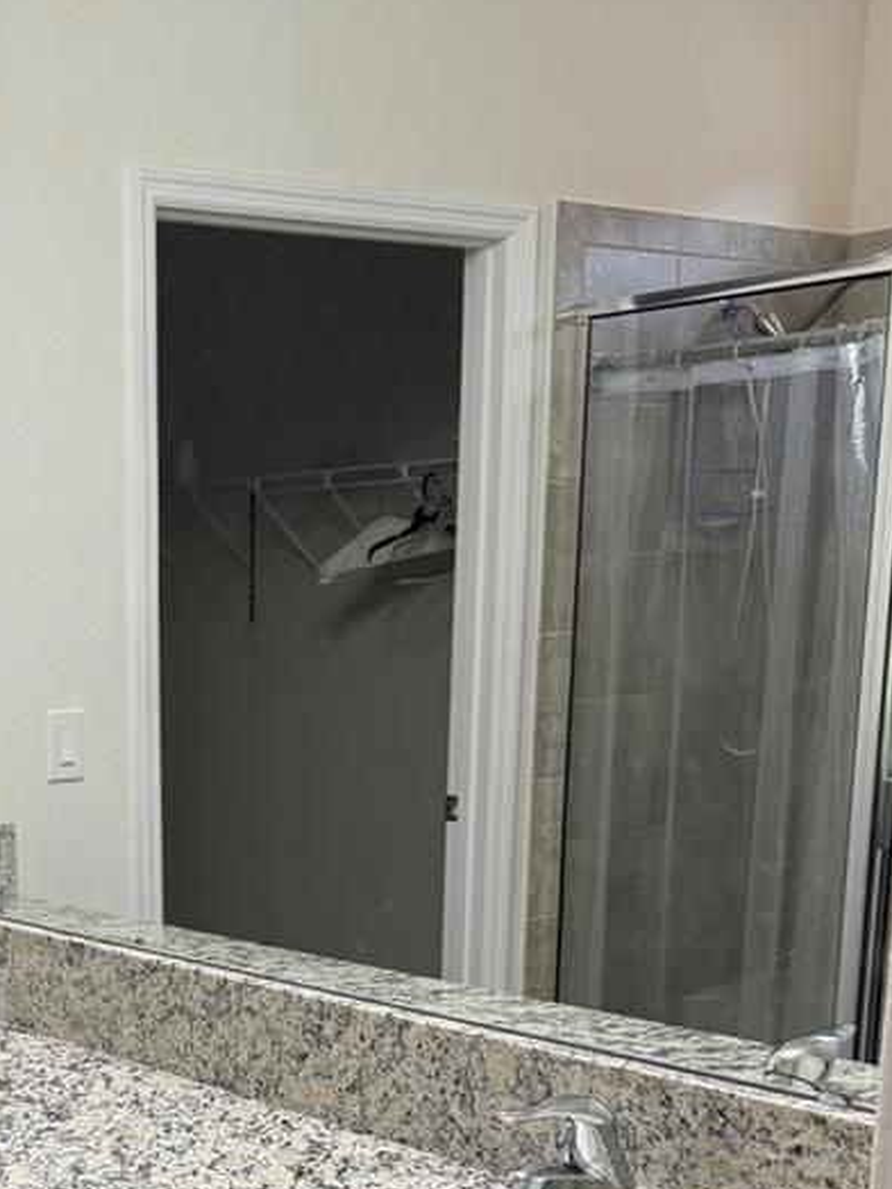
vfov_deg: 33.0
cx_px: 89
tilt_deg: -15.5
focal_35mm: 55
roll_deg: +1.3
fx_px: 1890
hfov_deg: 25.7
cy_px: 1094
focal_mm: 6.76
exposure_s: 1/60
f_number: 1.78
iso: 200
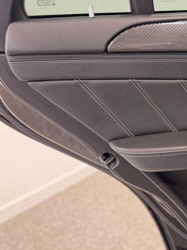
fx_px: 331
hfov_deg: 29.0
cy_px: 117
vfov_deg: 41.2
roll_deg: +5.9
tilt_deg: -20.7
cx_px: 198
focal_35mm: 46
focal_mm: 6.76
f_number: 1.78
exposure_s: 1/60
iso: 125
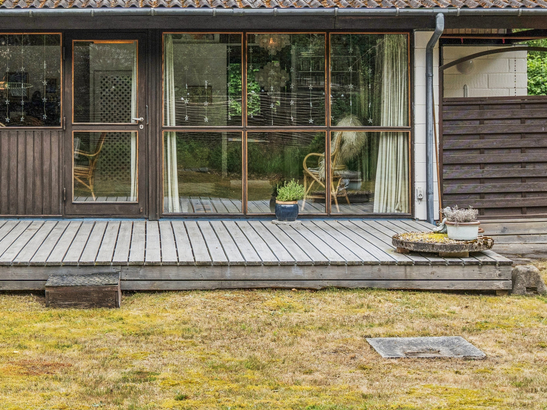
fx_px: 1169
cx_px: 147
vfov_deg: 19.6
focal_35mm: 74
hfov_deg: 26.1
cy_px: 64
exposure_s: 1/320
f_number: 6.3
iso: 320
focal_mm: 24
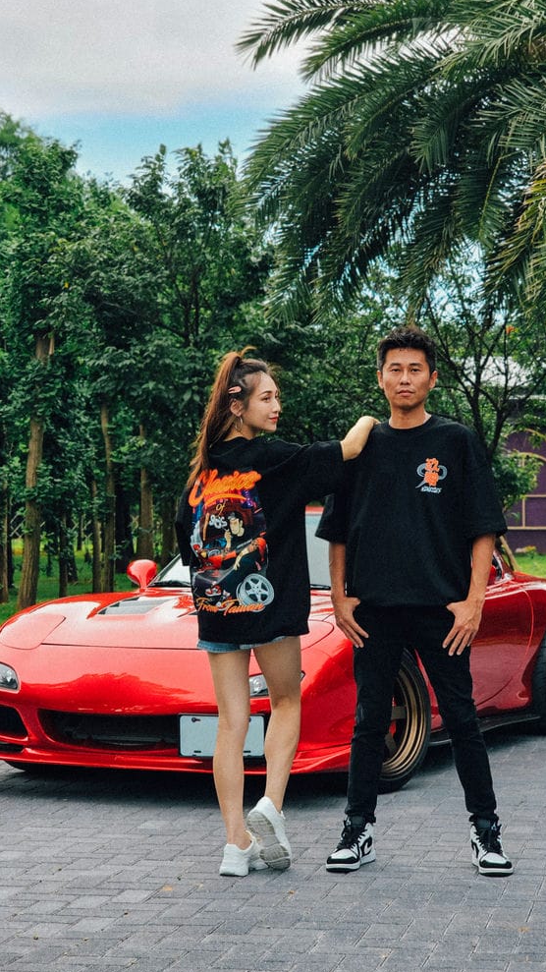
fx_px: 1957
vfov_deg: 27.9
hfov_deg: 15.9
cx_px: 257
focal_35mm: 76
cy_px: 486
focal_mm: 7.9
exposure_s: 1/400
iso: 50
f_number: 2.4
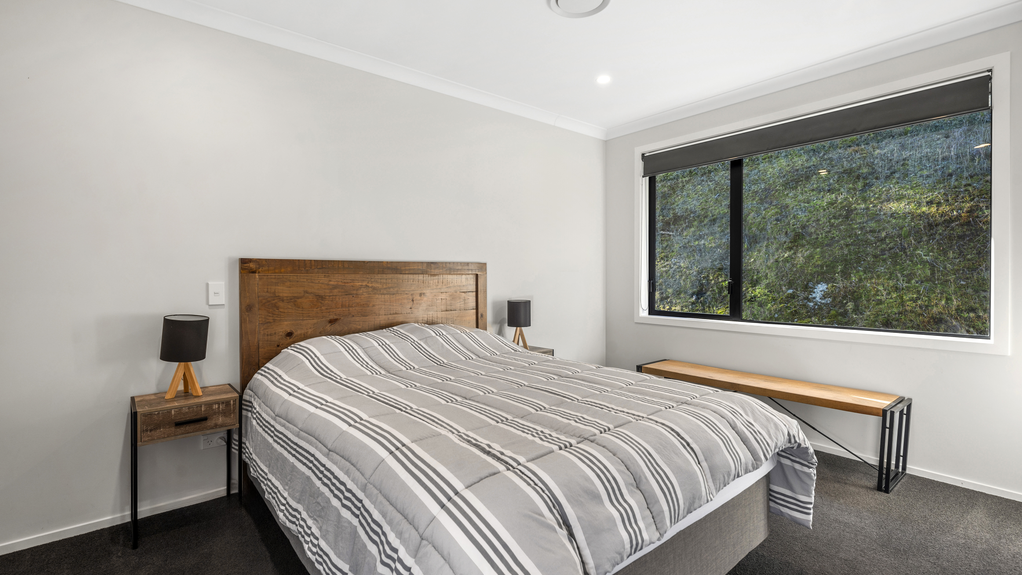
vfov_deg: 65.3
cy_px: 302
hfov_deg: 97.5
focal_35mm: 17
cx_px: 502
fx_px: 448
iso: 100
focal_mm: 15.5
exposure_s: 1/10
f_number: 7.1
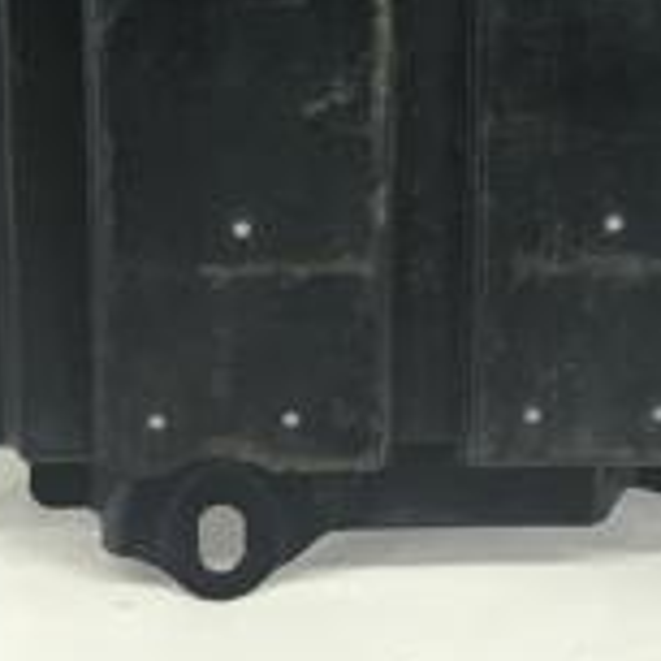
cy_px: -328
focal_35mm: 107
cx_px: 488
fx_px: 2312
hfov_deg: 16.2
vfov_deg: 15.1
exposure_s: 1/33
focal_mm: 4.15
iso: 32
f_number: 2.2
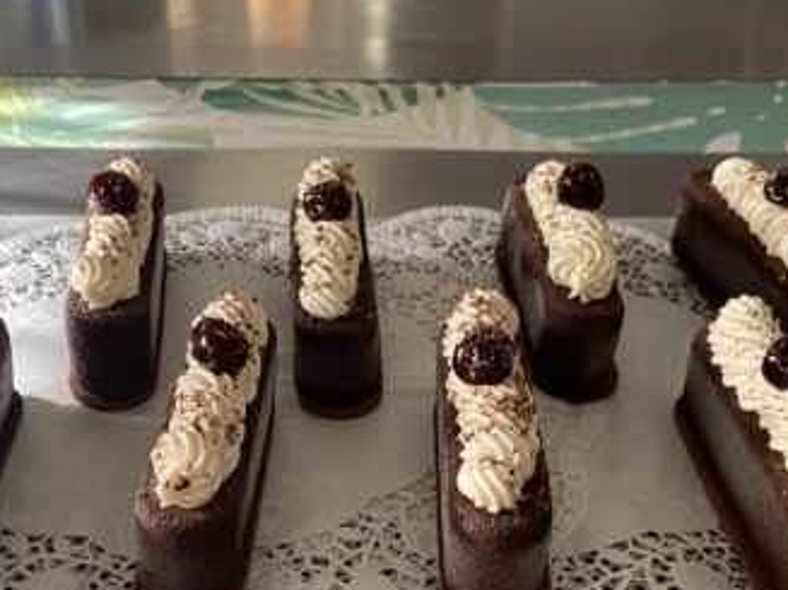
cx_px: 353
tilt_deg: -37.9
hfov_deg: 36.1
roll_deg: -2.7
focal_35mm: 53
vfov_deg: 26.8
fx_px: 1206
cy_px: 496
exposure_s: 1/60
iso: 200
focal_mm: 4.25
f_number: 1.8
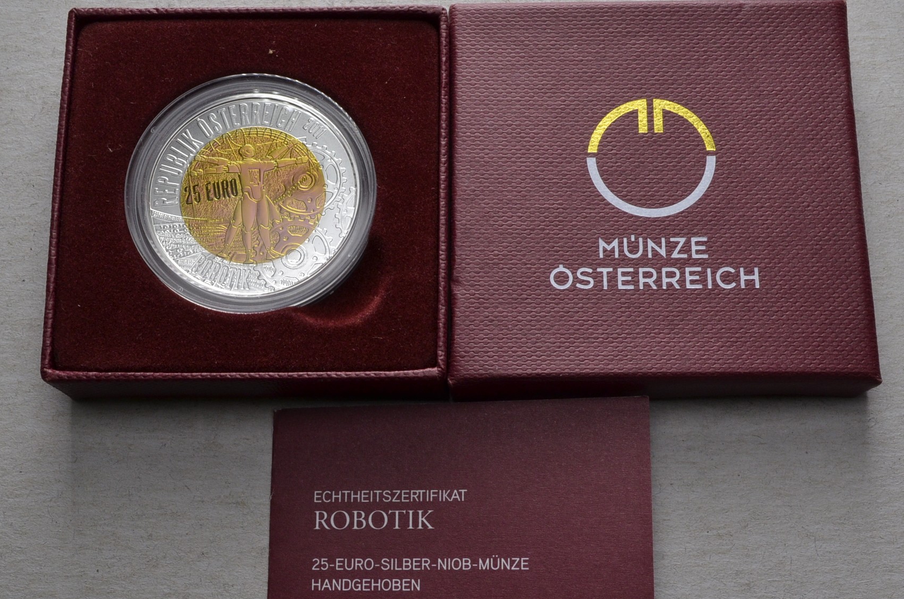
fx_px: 1203
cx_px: 477
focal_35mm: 48
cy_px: 384
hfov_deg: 41.2
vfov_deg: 27.8
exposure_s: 1/250
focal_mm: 22
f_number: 14
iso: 400
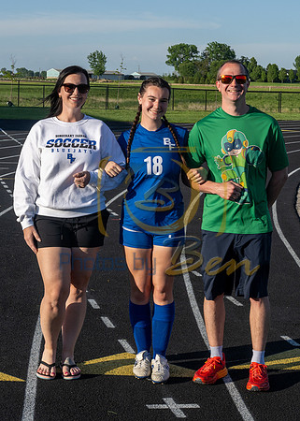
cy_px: 118
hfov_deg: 17.8
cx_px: 157
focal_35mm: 80
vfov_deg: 24.5
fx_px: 959
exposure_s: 1/250
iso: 160
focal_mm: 38
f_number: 11
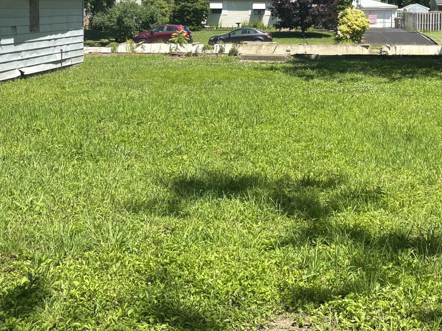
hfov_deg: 33.2
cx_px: 322
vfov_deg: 25.0
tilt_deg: -1.4
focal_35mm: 57
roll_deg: -1.6
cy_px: 47
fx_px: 728
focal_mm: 5.96
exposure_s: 1/2151
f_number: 1.6
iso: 50
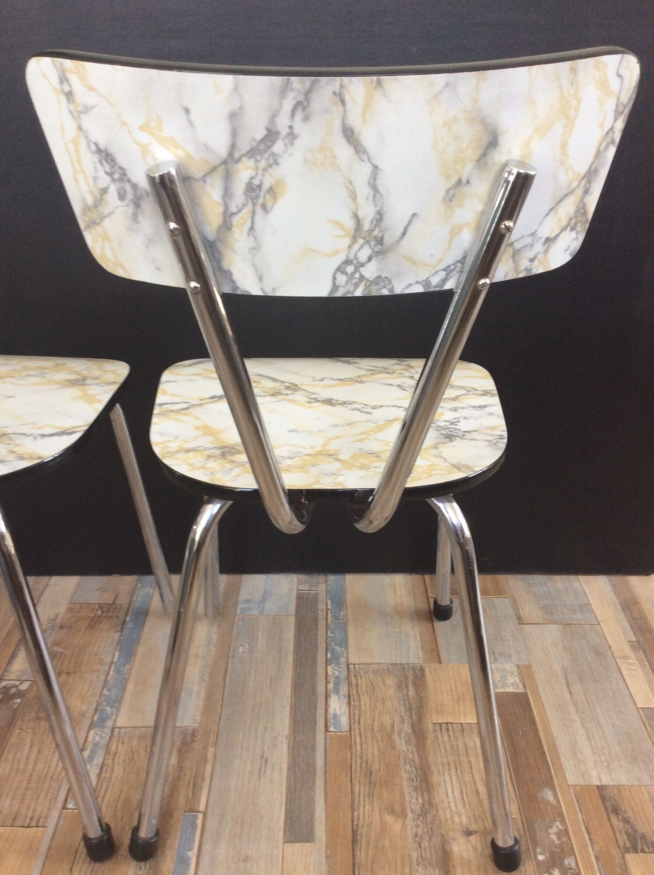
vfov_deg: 56.9
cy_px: 438
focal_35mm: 32
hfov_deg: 44.1
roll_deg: +0.0
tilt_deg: -28.7
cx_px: 327
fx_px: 808
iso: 32
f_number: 2.4
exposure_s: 1/33
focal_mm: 3.3
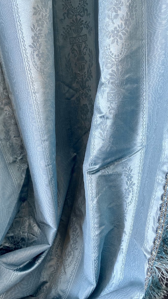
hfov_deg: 41.5
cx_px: 94
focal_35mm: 28
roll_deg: +9.3
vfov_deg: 67.9
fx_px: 222
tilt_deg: -11.9
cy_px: 147
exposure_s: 1/60
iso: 200
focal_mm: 5.1
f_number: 1.6
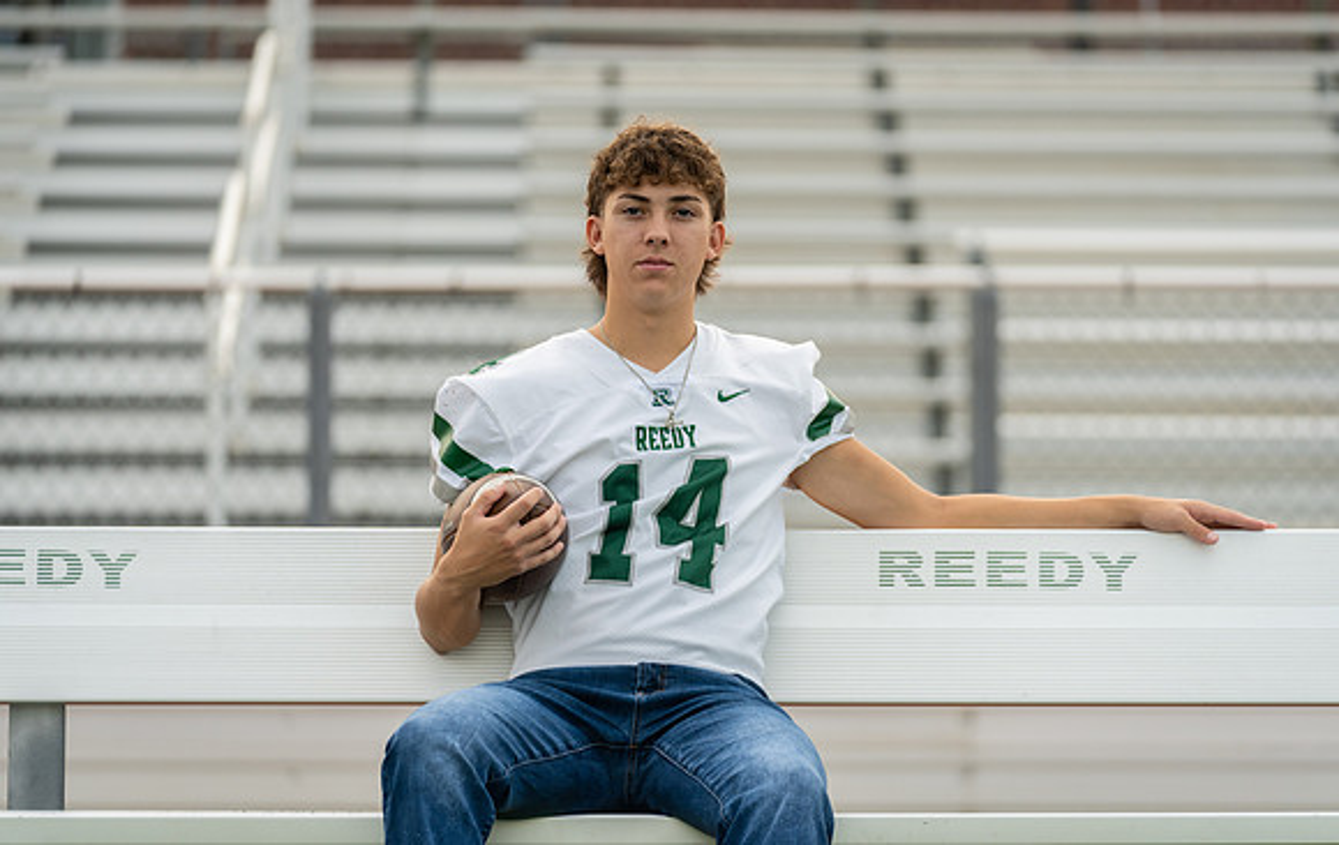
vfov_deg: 7.8
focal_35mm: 168
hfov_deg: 12.4
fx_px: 6159
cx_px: 669
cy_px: 399
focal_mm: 161
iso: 125
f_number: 2.8
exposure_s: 1/400
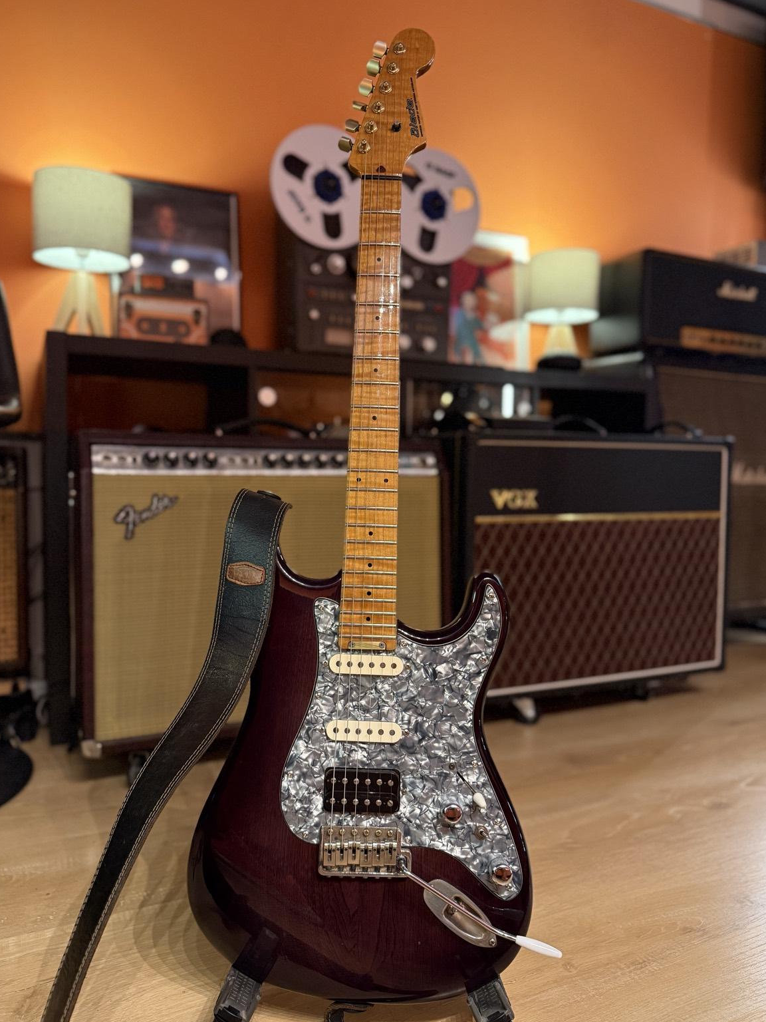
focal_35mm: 25
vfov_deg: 69.4
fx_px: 738
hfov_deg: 54.9
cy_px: 510
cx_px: 372
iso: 500
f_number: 1.78
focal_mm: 6.76
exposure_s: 1/59
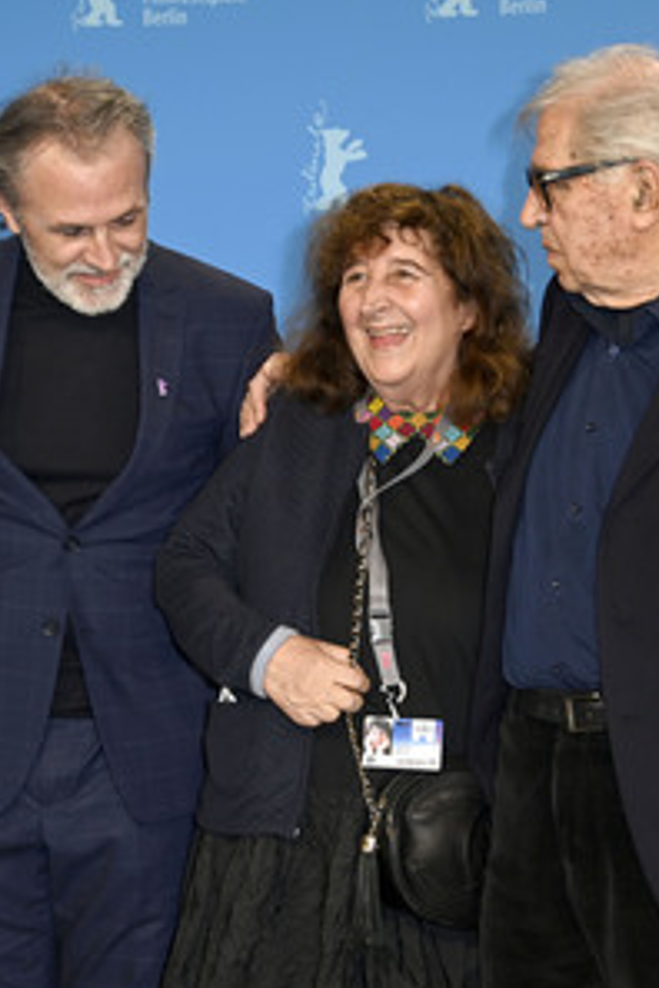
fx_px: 2581
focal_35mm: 94
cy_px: 496
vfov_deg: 21.7
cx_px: 351
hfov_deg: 14.6
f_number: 5
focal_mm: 62
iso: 800
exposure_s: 1/160
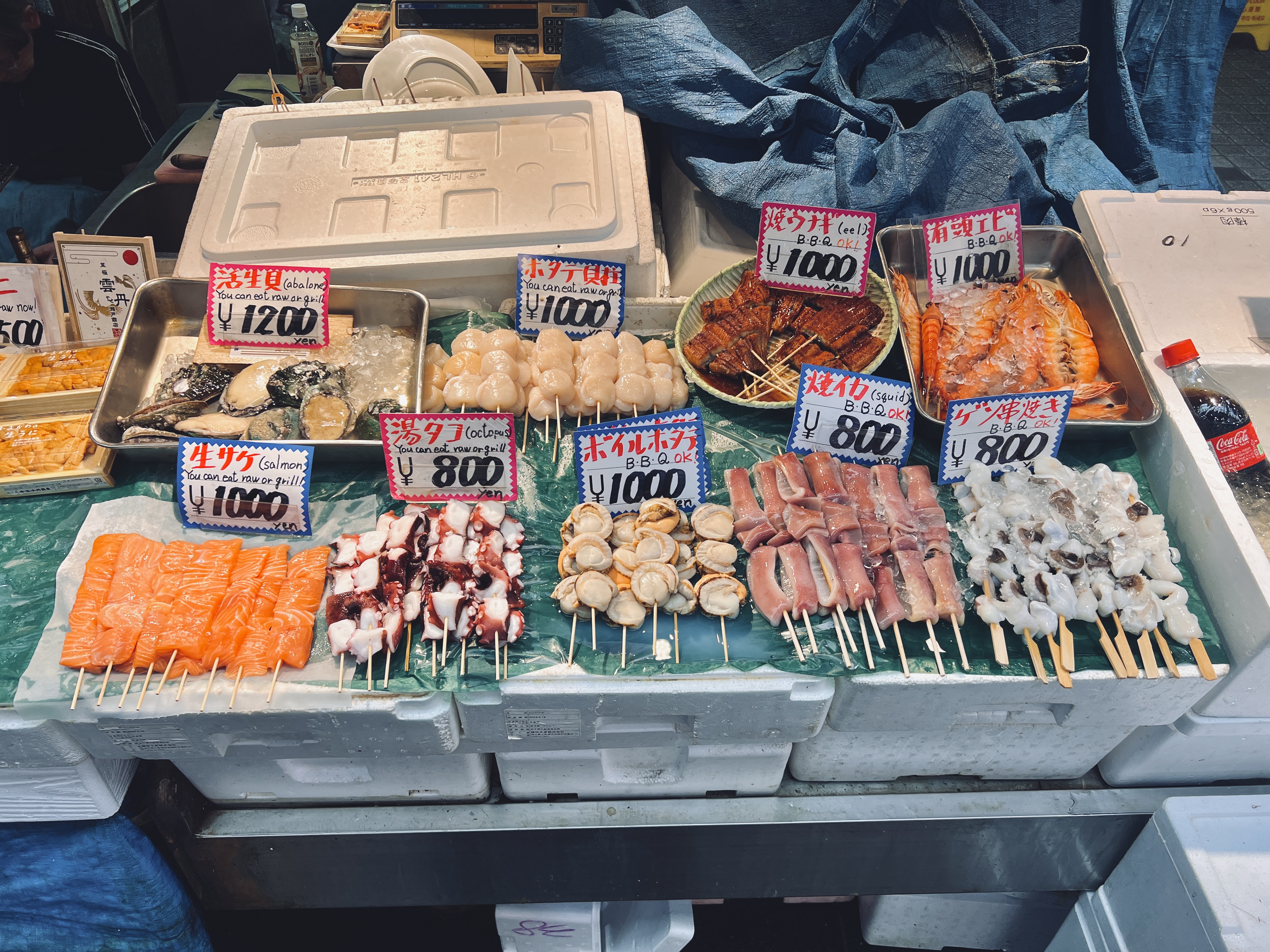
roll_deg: -0.9
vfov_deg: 53.1
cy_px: 476
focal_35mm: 26
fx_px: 954
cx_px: 635
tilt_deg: -40.7
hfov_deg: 67.3
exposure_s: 1/120
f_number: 1.5
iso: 40
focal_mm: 5.7
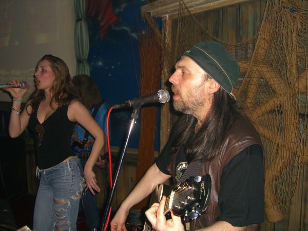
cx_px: 154
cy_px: 116
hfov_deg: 49.0
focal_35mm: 38
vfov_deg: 37.7
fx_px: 338
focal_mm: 7.9
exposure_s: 1/60
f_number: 2.8
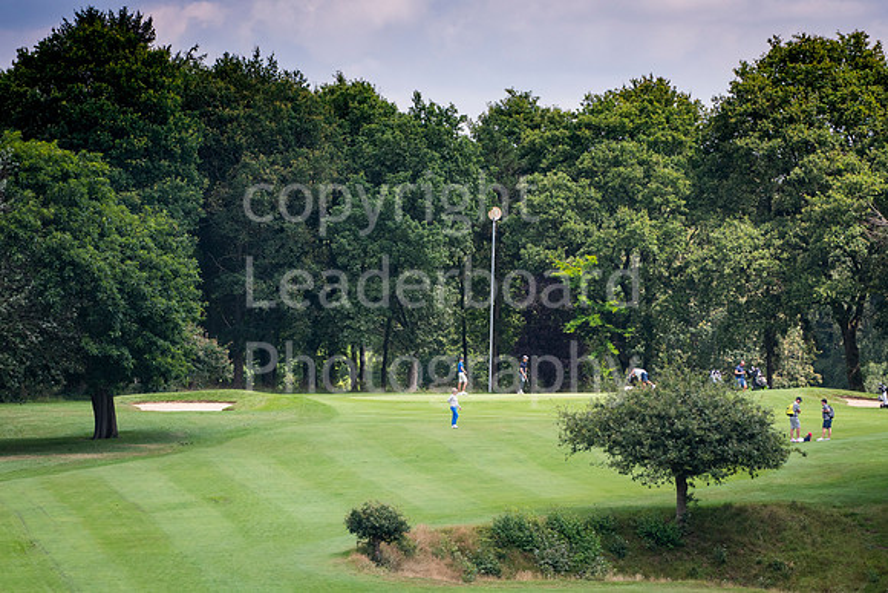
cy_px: 296
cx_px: 444
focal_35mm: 345
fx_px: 8512
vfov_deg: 4.0
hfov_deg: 6.0
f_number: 5.6
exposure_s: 1/1250
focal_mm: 230
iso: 500
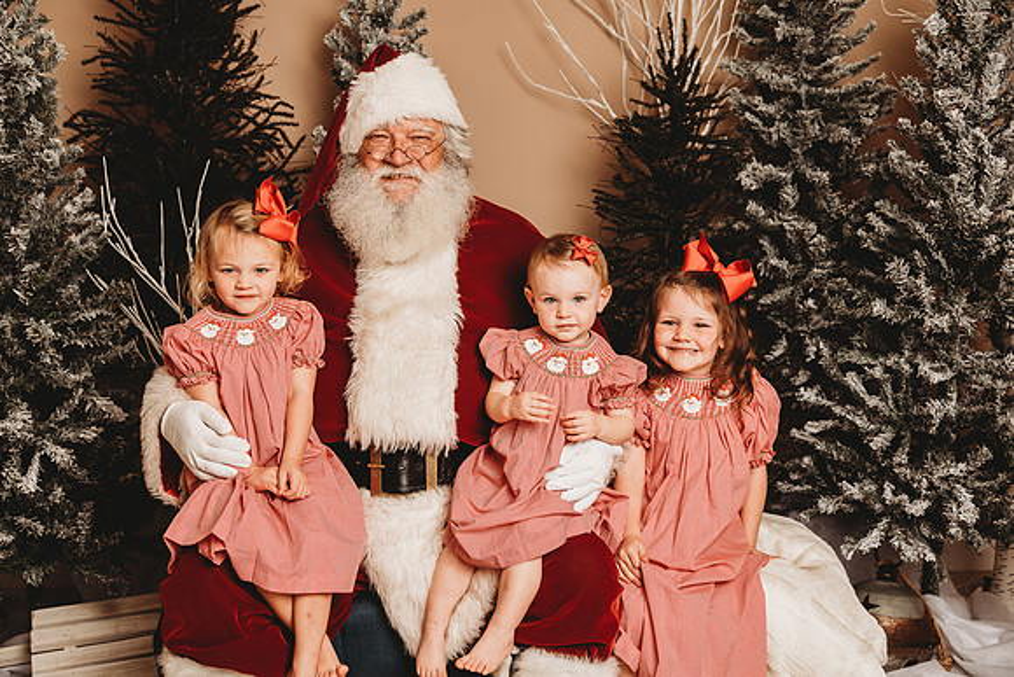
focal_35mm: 44
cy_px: 338
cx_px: 507
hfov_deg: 44.5
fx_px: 1240
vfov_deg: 30.5
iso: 100
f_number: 4
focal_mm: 44
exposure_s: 1/160
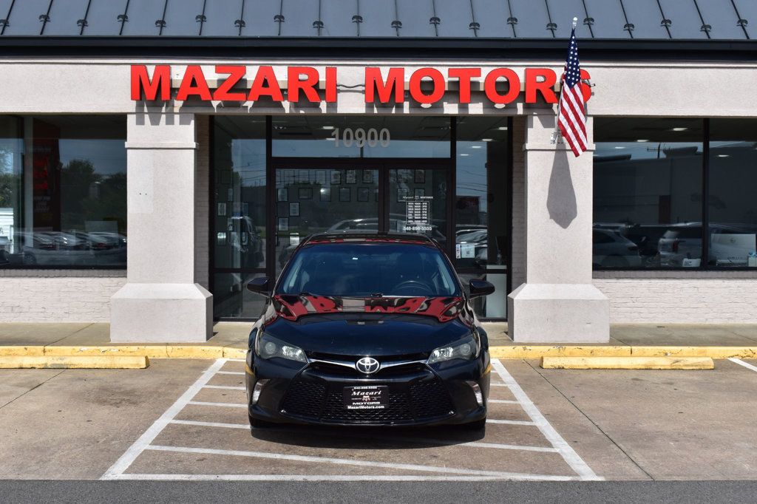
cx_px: 378
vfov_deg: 26.5
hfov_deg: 38.9
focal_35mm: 51
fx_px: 1072
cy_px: 252
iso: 250
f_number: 11
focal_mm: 34
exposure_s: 1/500
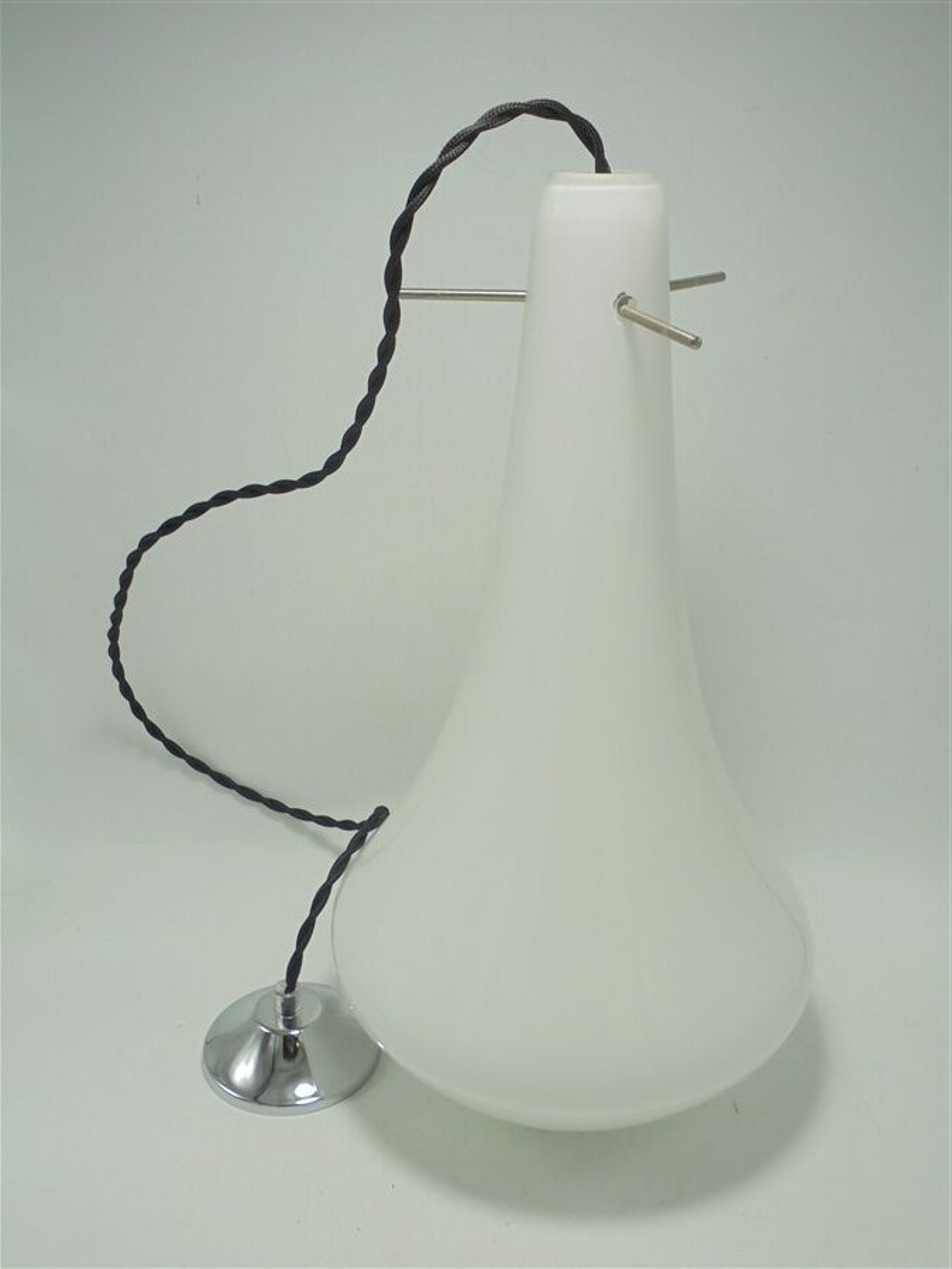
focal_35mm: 34
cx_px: 476
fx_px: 1247
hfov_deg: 41.8
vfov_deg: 54.0
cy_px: 634
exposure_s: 1/100
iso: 100
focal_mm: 6.1
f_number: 4
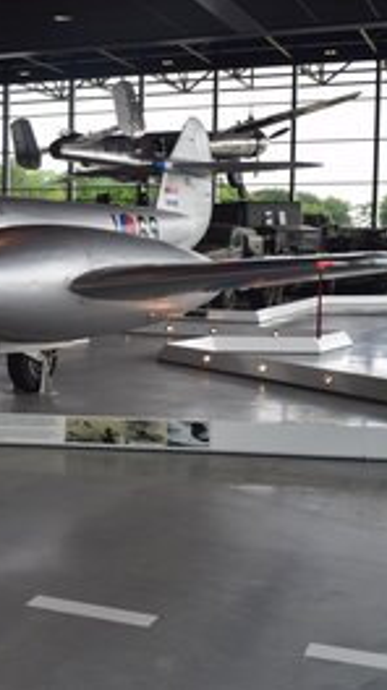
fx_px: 1002
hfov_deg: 21.0
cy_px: 344
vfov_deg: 38.0
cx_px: -21
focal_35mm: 55
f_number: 9
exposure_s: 1/160
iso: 400
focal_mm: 23
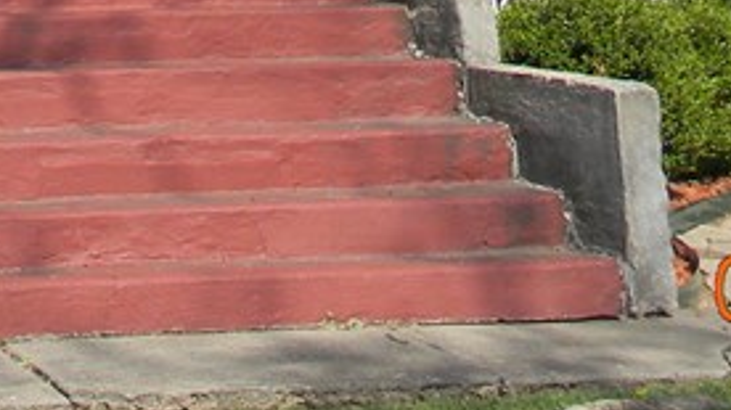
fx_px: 2189
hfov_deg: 18.3
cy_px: -516
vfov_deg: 9.7
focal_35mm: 113
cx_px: -64
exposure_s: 1/866
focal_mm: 5
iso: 112
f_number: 3.5
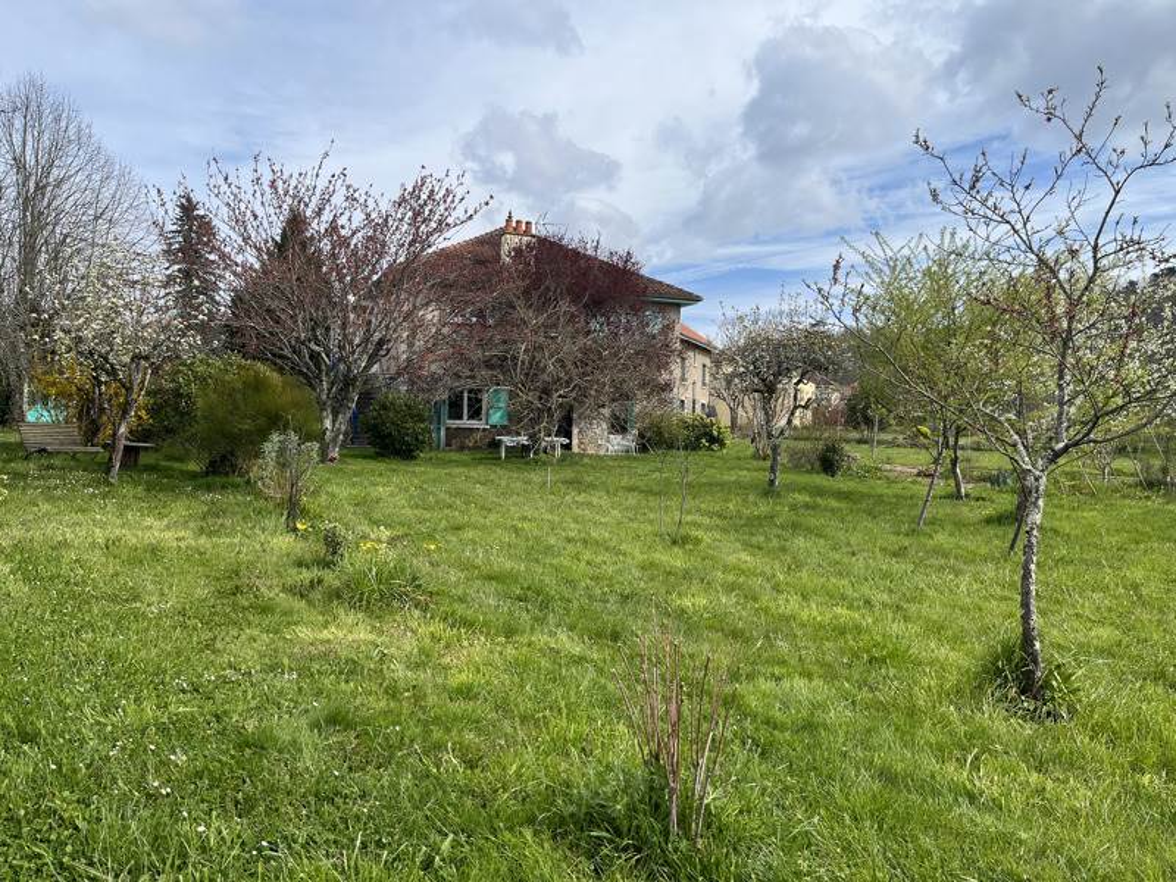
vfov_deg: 53.1
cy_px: 441
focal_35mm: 26
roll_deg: -1.6
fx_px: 883
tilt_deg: -1.8
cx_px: 588
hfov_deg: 67.3
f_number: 1.6
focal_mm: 5.1
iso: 50
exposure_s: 1/3135
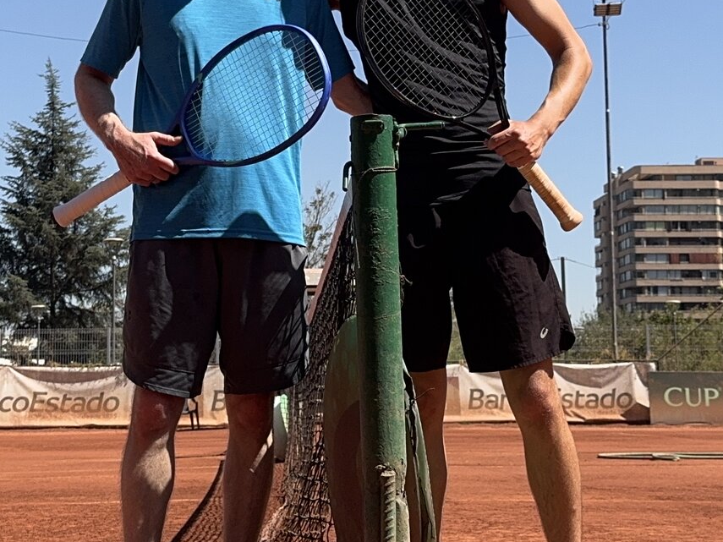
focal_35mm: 73
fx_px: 1524
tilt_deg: +6.6
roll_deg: +0.2
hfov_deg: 26.6
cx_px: 301
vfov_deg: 20.1
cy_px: 207
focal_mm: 6.76
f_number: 1.78
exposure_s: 1/4049
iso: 80
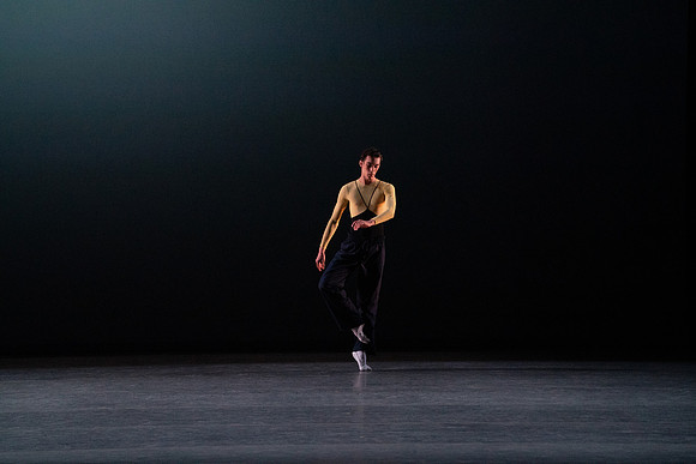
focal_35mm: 200
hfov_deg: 10.3
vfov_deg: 6.9
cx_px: 348
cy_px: 232
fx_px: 3867
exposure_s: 1/500
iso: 12800
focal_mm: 200
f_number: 8
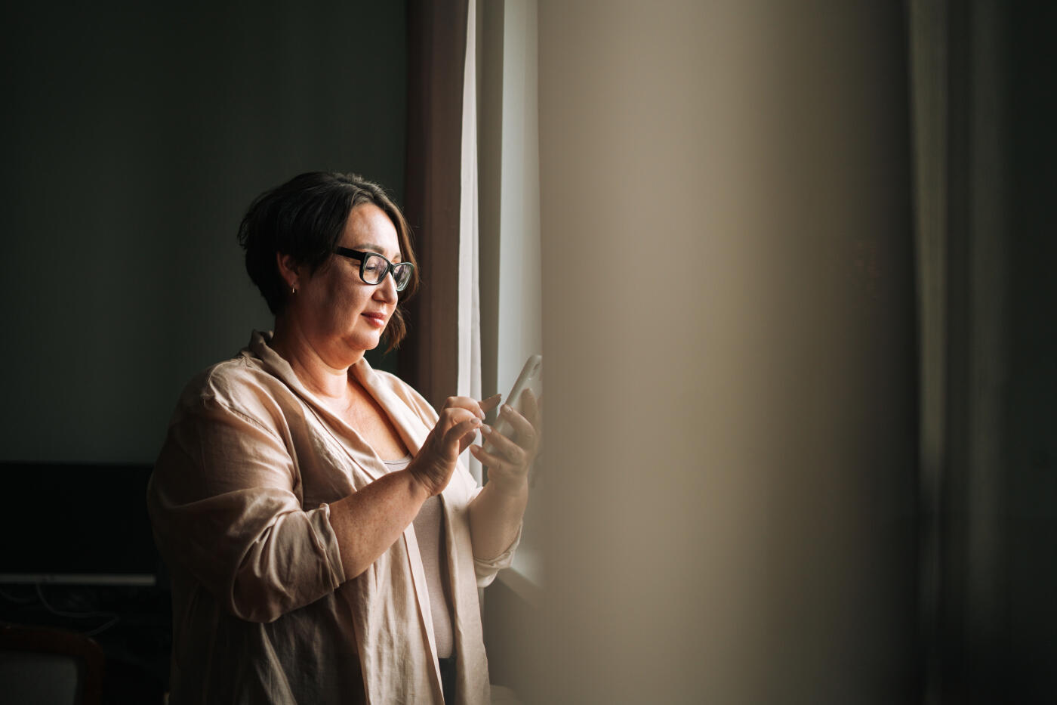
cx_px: 528
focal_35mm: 50
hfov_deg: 39.6
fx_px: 1468
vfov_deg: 27.0
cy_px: 352
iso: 200
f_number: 2
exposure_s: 1/500
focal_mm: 50
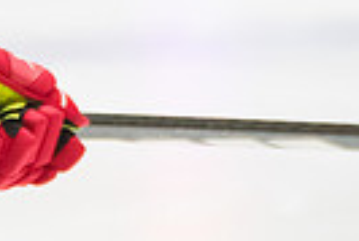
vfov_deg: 0.9
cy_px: -179
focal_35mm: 1578
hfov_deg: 1.3
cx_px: -204
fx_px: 15753
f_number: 3.2
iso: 3200
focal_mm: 247
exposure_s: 1/800
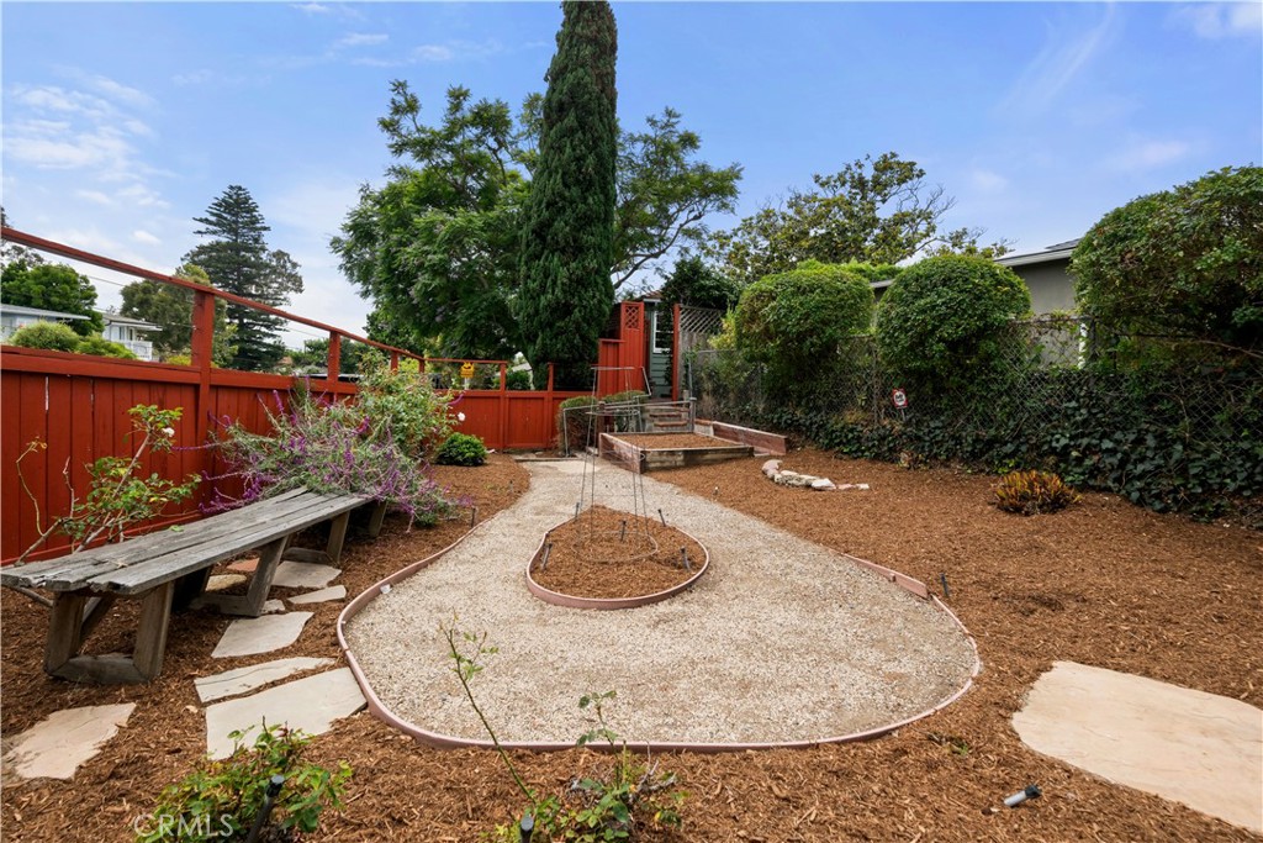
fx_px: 526
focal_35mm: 15
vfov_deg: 77.3
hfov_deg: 100.4
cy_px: 422
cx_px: 632
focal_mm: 10
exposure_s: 1/900
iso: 400
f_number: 6.4
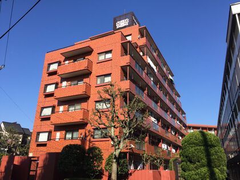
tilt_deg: +22.8
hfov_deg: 61.7
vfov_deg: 48.2
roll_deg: -2.7
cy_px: 90
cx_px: 120
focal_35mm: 29
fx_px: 201
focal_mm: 4.15
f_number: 2.2
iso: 32
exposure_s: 1/1412
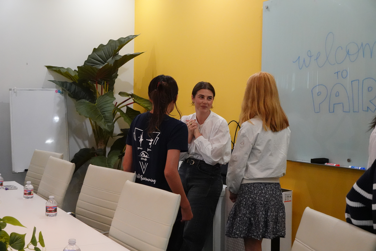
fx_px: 512
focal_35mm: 49
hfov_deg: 40.3
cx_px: 188
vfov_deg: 27.5
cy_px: 126
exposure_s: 1/200
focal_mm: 17.45
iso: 2500
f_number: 4
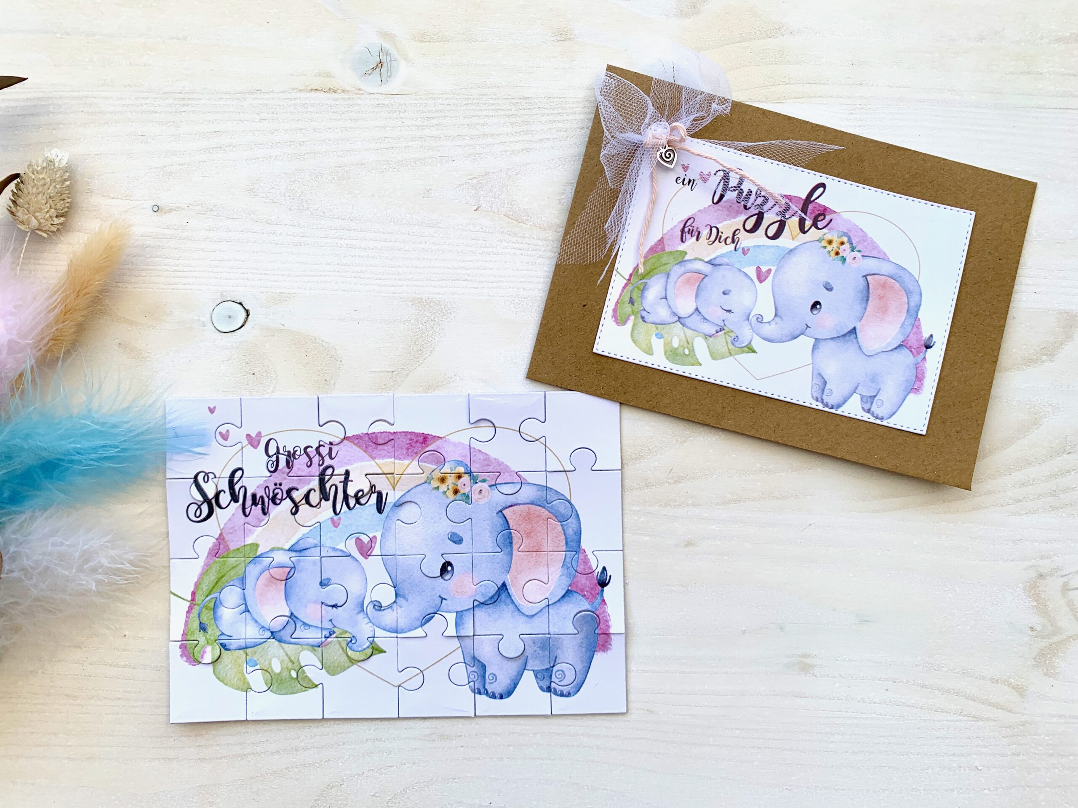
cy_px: 404
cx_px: 539
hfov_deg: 67.3
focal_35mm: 26
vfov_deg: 53.1
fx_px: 810
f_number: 1.8
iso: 25
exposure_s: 1/1332
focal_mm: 4.25
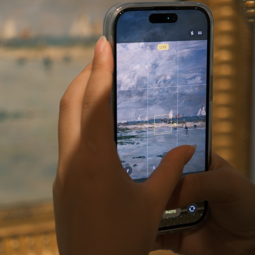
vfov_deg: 19.1
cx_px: 129
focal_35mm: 91
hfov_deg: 19.1
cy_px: 128
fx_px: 758
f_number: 2.8
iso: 640
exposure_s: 1/60
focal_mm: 47.5
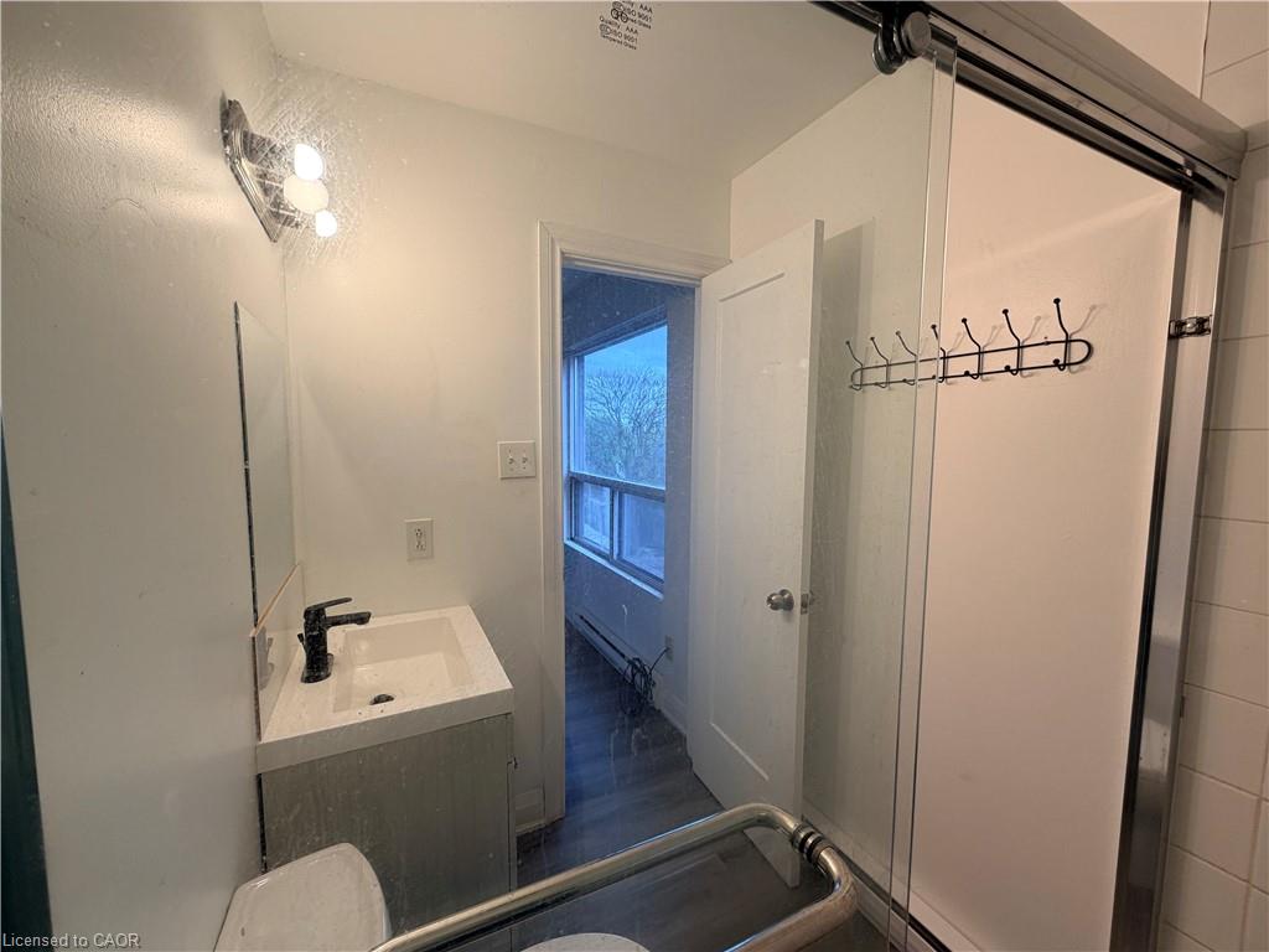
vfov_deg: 85.7
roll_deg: +0.3
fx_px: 513
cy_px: 476
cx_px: 634
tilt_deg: -4.4
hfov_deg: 102.1
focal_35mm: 14
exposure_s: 1/120
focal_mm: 2.22
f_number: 2.2
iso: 64
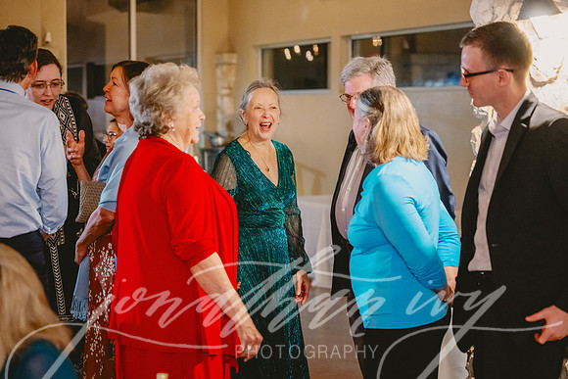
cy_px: 189
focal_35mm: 75
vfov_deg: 18.3
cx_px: 279
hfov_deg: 27.1
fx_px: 1178
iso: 5000
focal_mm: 70
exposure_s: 1/125
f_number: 2.8
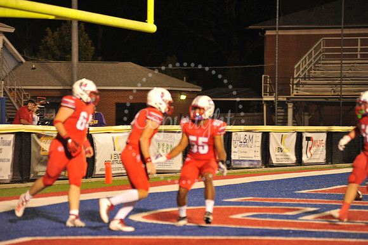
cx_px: 184
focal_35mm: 170
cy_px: 122
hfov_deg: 12.1
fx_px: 1737
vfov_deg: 8.1
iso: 2000
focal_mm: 170
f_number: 3.2
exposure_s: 1/200
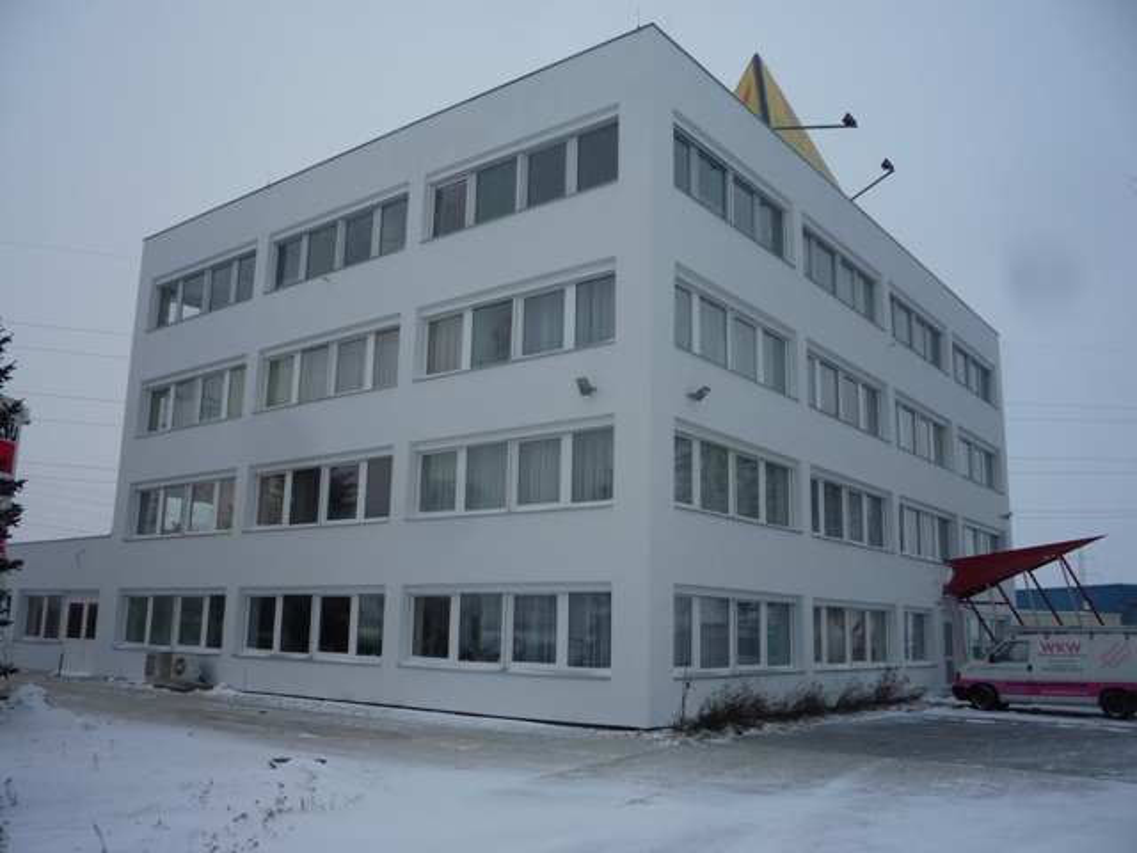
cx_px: 568
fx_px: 985
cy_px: 426
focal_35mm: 30
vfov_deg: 46.8
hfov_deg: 60.0
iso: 100
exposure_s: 1/200
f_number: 4
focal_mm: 5.2
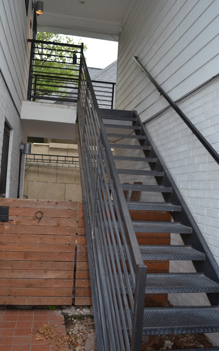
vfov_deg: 56.7
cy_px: 175
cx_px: 107
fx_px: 325
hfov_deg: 37.3
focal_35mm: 34
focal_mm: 22
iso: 100
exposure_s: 1/160
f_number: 4
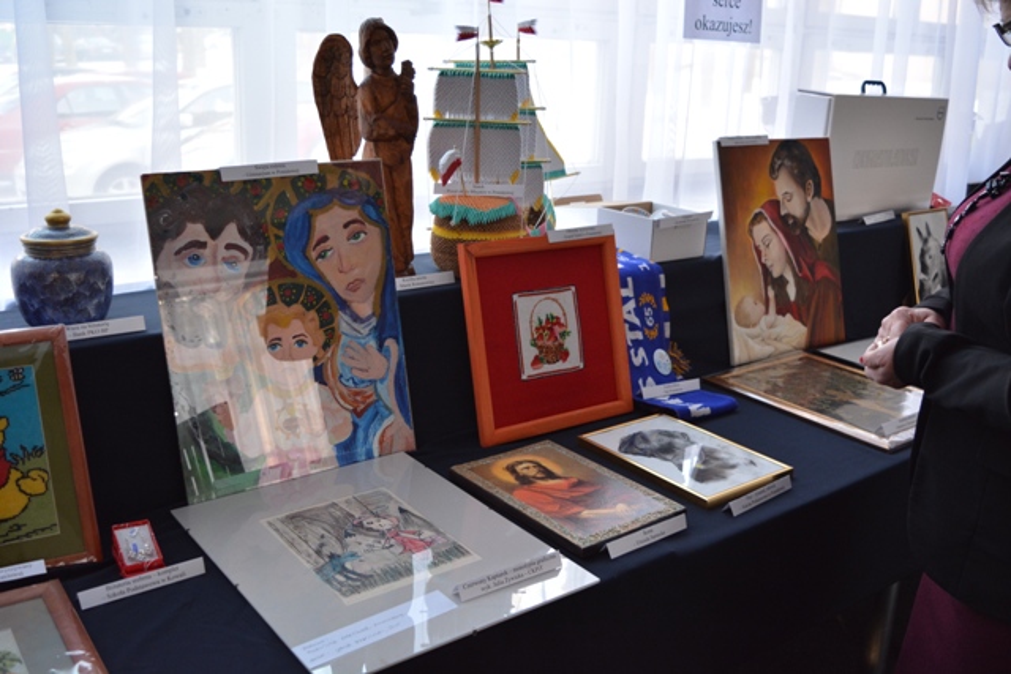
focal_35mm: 36
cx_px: 506
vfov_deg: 36.9
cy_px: 337
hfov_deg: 53.1
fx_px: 1011
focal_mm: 24
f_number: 4
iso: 800
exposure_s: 1/60
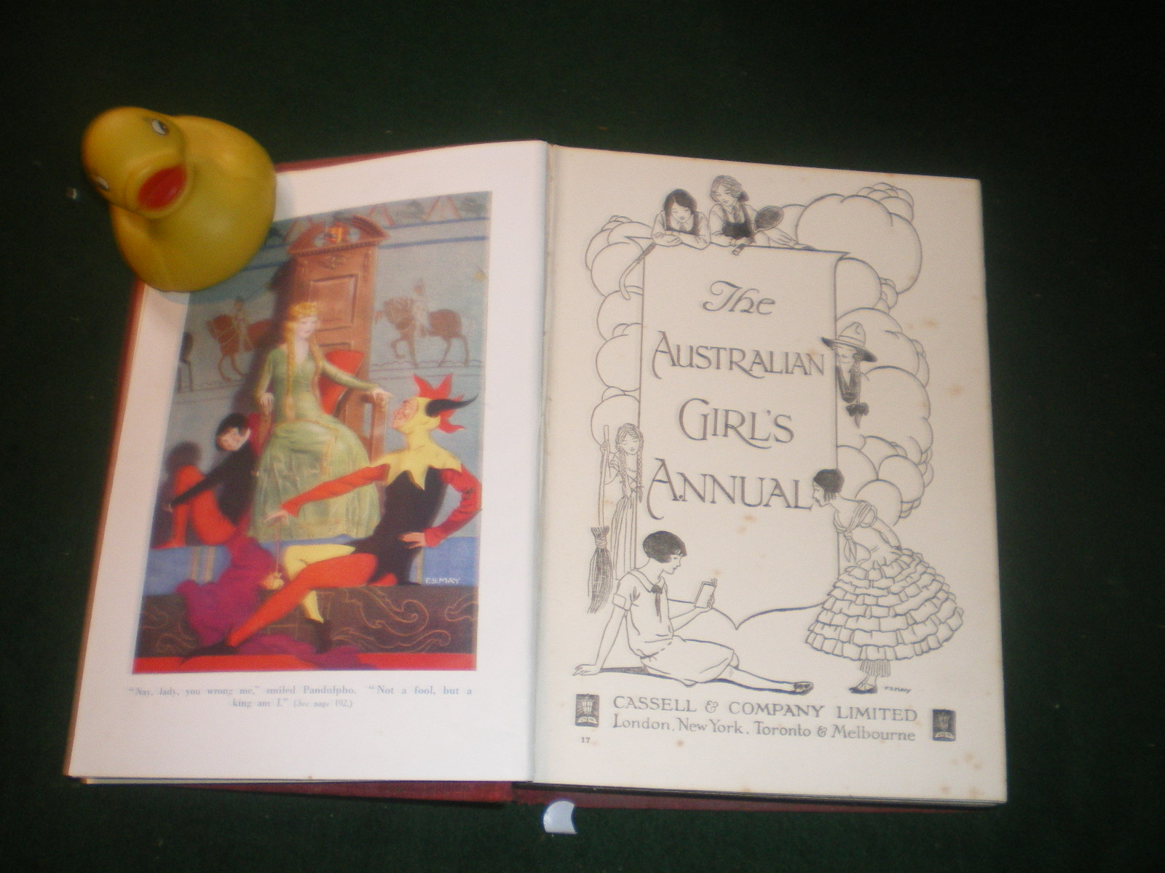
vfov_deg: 37.7
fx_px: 1279
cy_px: 436
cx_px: 582
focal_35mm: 38
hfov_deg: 49.0
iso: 200
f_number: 3.1
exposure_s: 1/50
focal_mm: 6.3
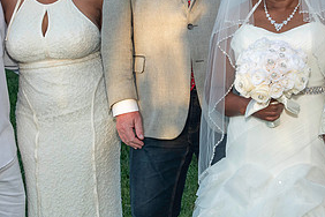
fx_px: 1020
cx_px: 200
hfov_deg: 18.1
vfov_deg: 12.1
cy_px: 42
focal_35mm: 113
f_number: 5
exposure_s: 1/250
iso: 400
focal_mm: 30
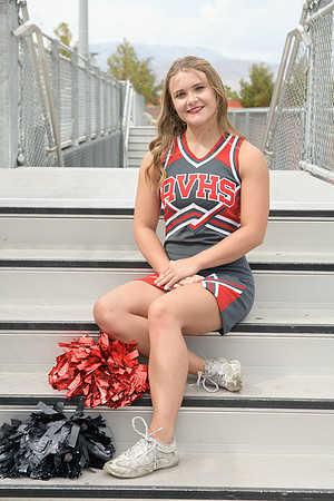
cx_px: 167
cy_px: 250
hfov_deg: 20.6
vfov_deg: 30.5
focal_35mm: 66
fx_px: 918
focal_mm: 66
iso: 800
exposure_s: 1/1250
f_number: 5.6
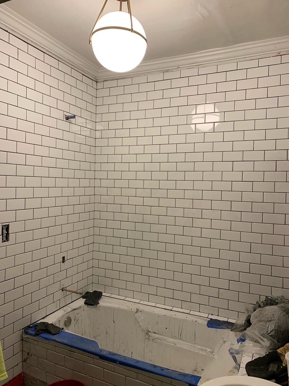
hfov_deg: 53.1
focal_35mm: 26
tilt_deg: -1.5
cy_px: 193
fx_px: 289
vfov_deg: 67.3
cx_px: 144
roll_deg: -1.5
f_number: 1.8
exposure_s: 1/60
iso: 80
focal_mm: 4.25
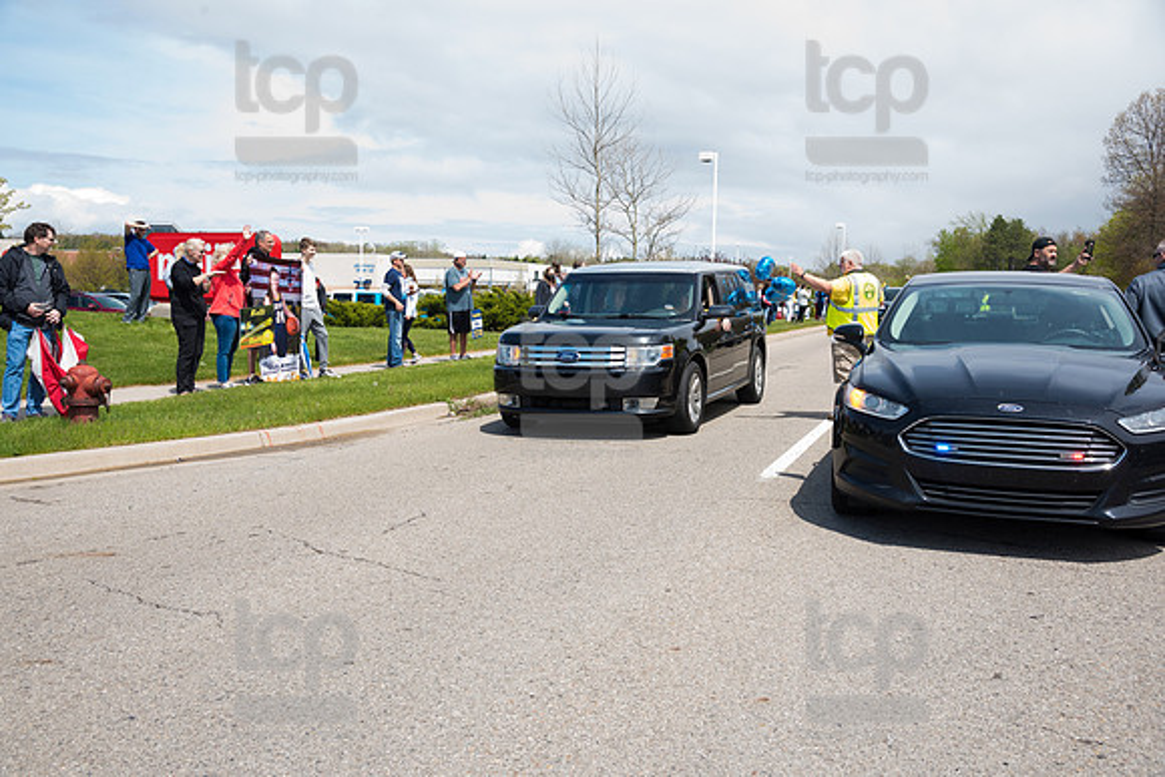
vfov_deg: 38.9
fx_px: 1100
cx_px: 582
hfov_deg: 55.8
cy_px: 388
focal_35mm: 34
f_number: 7.1
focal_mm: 34
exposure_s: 1/800
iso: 1000
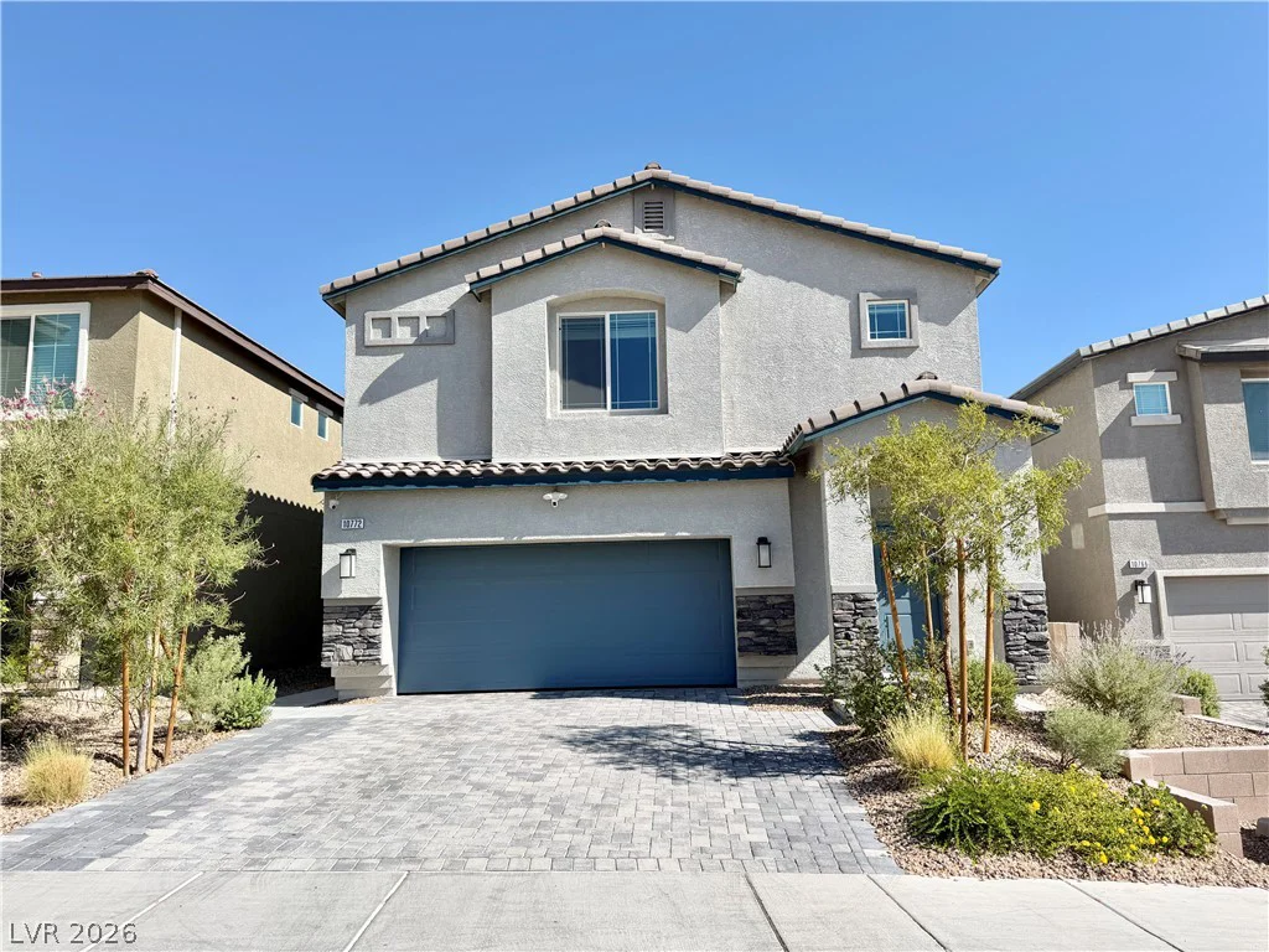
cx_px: 634
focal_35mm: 24
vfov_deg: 56.8
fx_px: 880
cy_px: 476
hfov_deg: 71.6
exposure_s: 1/5319
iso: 80
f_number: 1.78
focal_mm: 6.76
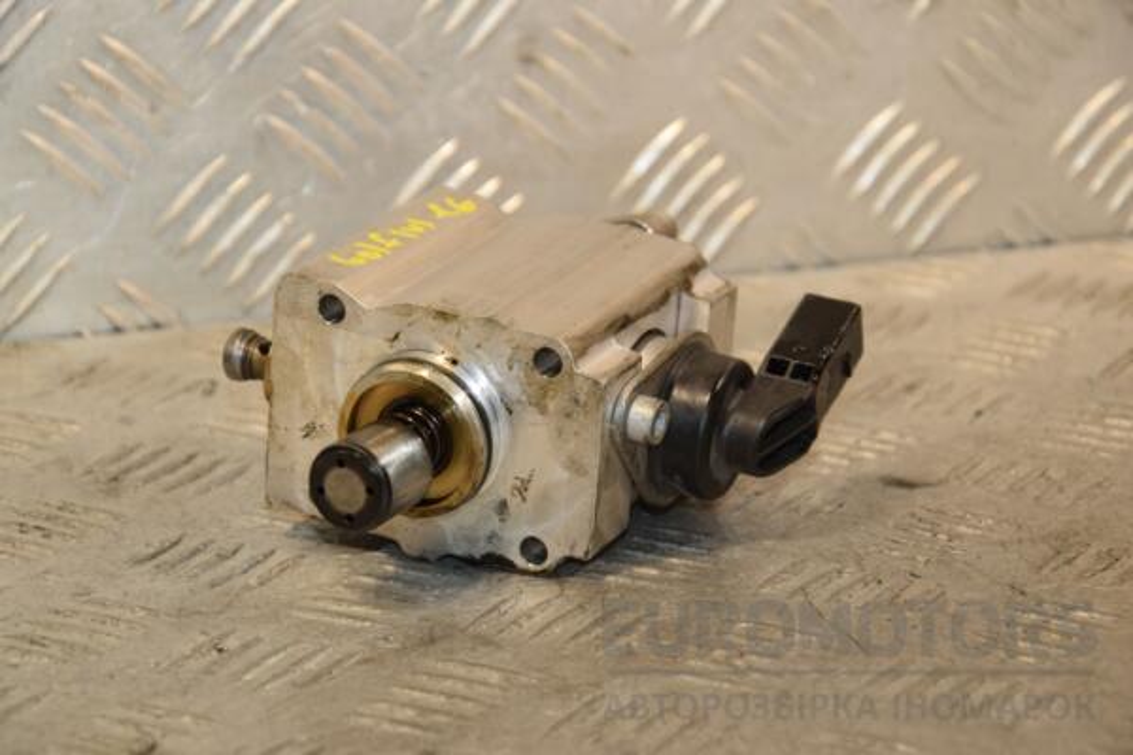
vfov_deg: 10.2
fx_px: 4248
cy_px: 378
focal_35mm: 135
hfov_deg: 15.2
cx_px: 566
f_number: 6.3
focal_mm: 90
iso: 800
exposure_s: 1/160
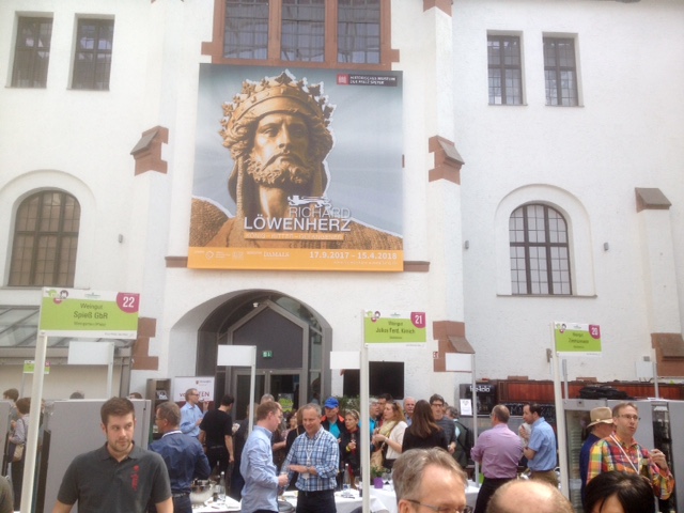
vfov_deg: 40.7
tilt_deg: +11.5
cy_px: 256
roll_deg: -1.6
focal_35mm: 35
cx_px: 342
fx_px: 692
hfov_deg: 52.6
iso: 50
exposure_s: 1/120
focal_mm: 4.28
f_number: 2.4
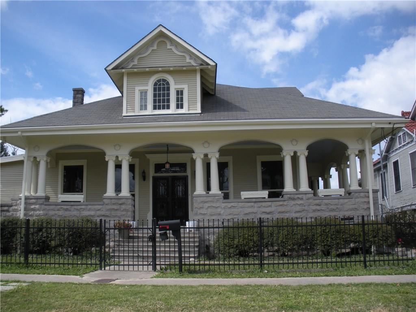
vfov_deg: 39.7
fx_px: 433
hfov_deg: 51.4
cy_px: 156
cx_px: 208
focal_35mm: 36
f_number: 3.5
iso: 64
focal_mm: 6.3
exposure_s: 1/656
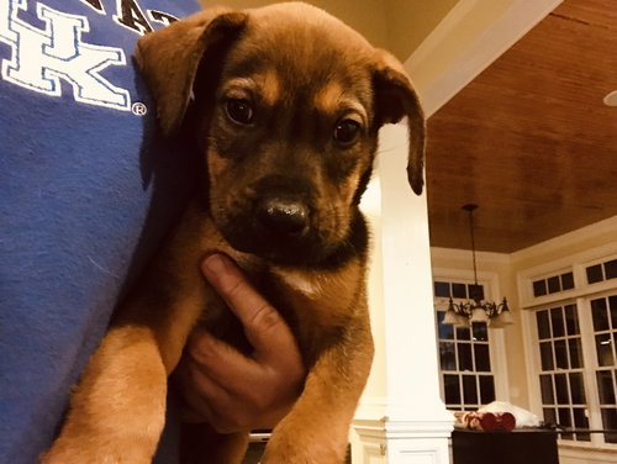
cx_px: 308
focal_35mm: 32
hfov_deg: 56.8
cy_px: 232
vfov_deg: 44.2
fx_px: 571
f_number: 2.2
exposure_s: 1/15
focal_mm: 2.87
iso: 1000
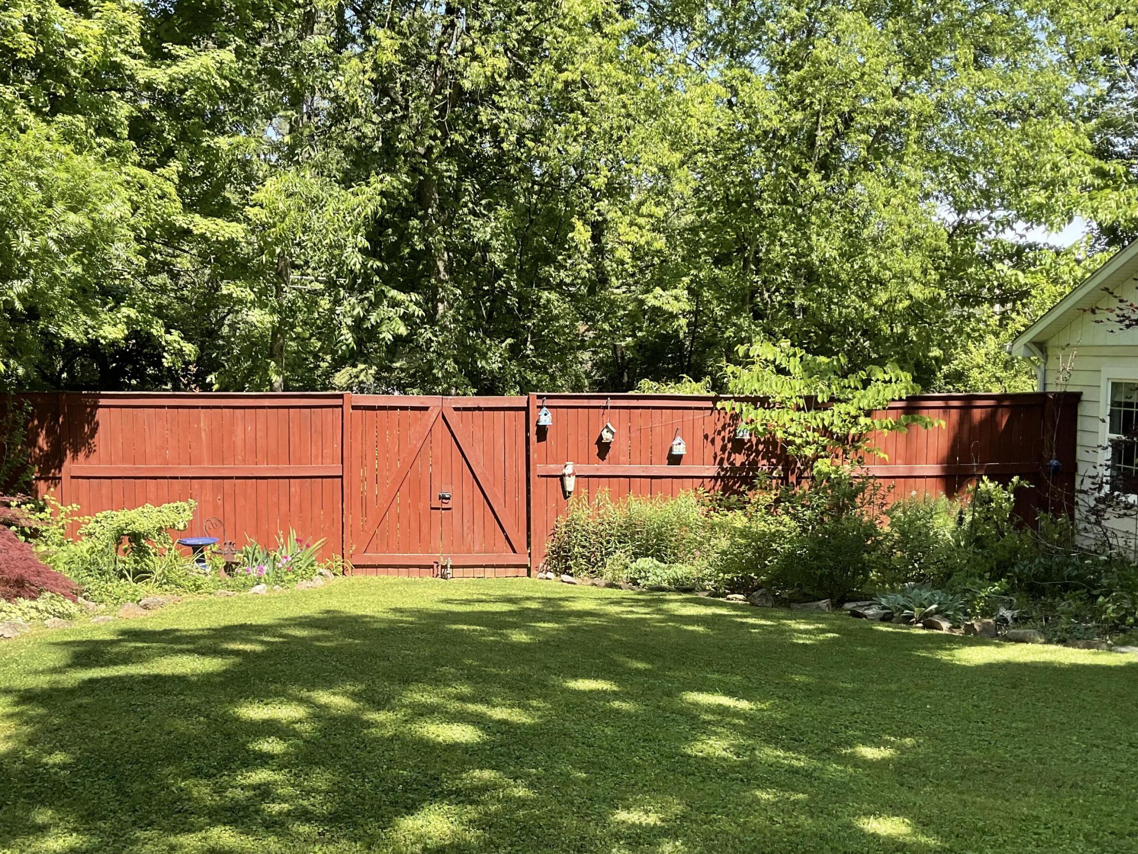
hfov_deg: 49.9
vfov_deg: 38.5
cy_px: 509
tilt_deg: -8.1
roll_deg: +0.2
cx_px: 470
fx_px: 1217
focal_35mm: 37
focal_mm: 3
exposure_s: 1/425
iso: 16
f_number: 1.8
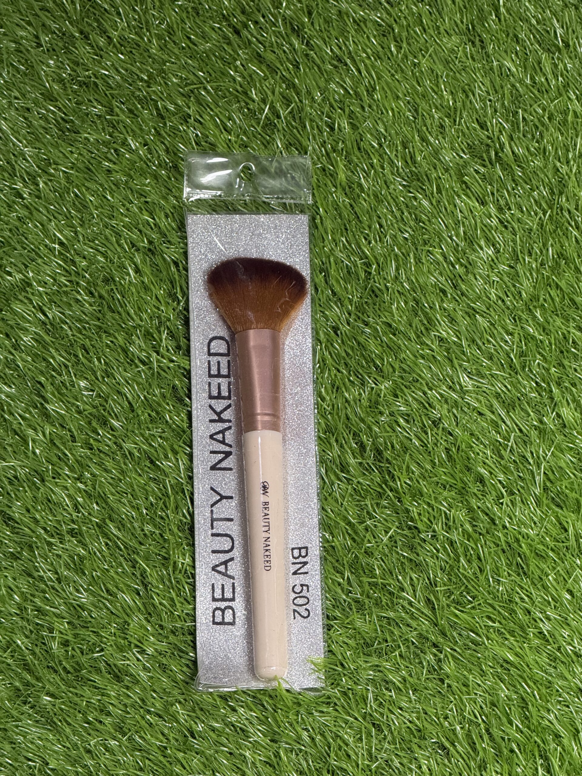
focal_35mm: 120
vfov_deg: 16.4
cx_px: 291
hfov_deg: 12.3
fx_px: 2690
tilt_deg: -69.0
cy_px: 388
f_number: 2.8
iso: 320
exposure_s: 1/100
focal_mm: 15.66
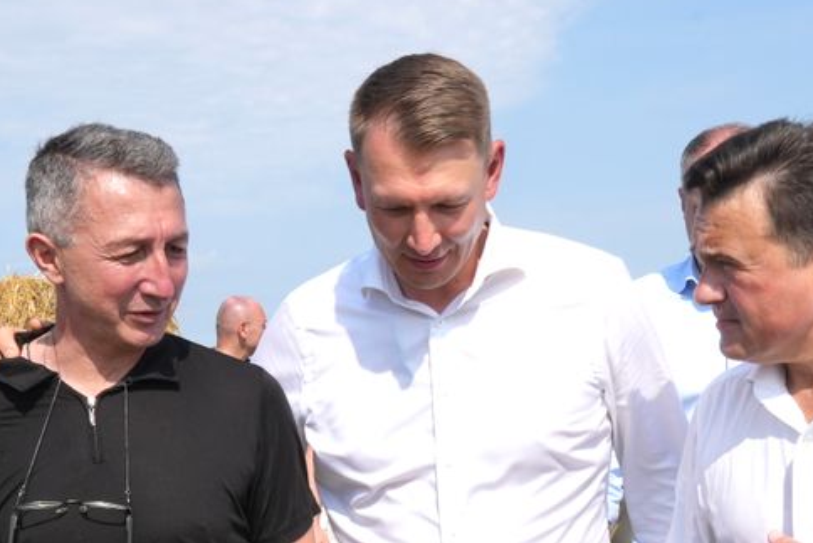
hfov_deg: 38.2
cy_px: 372
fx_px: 1175
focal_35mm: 52
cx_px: 438
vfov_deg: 25.8
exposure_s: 1/200
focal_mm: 24
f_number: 14
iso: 200
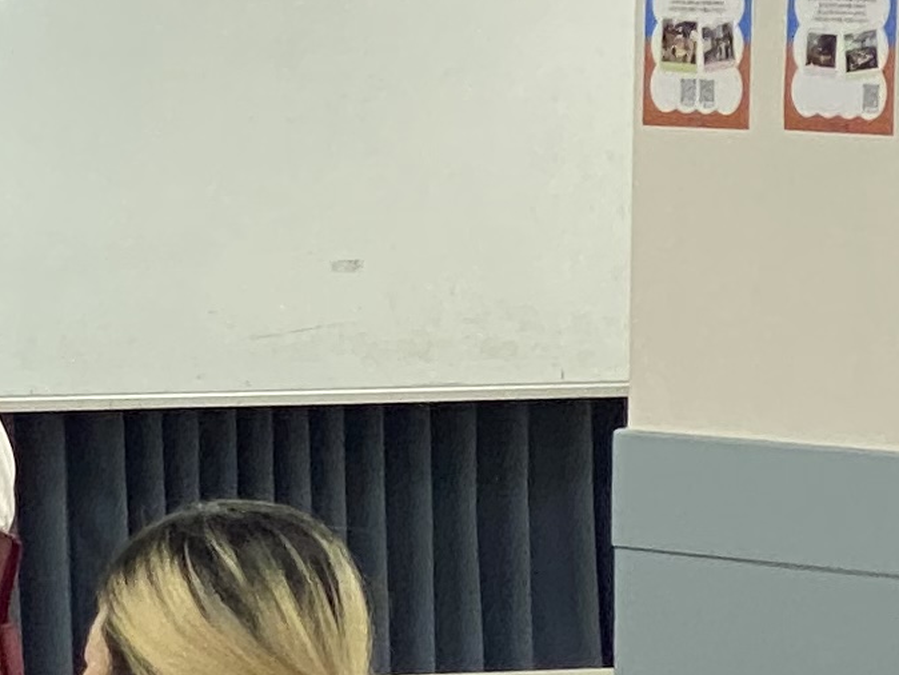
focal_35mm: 311
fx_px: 8080
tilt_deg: -2.1
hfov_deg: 6.1
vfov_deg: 4.8
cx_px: -1395
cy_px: 239
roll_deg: +0.8
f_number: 2
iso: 100
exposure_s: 1/60
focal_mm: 6
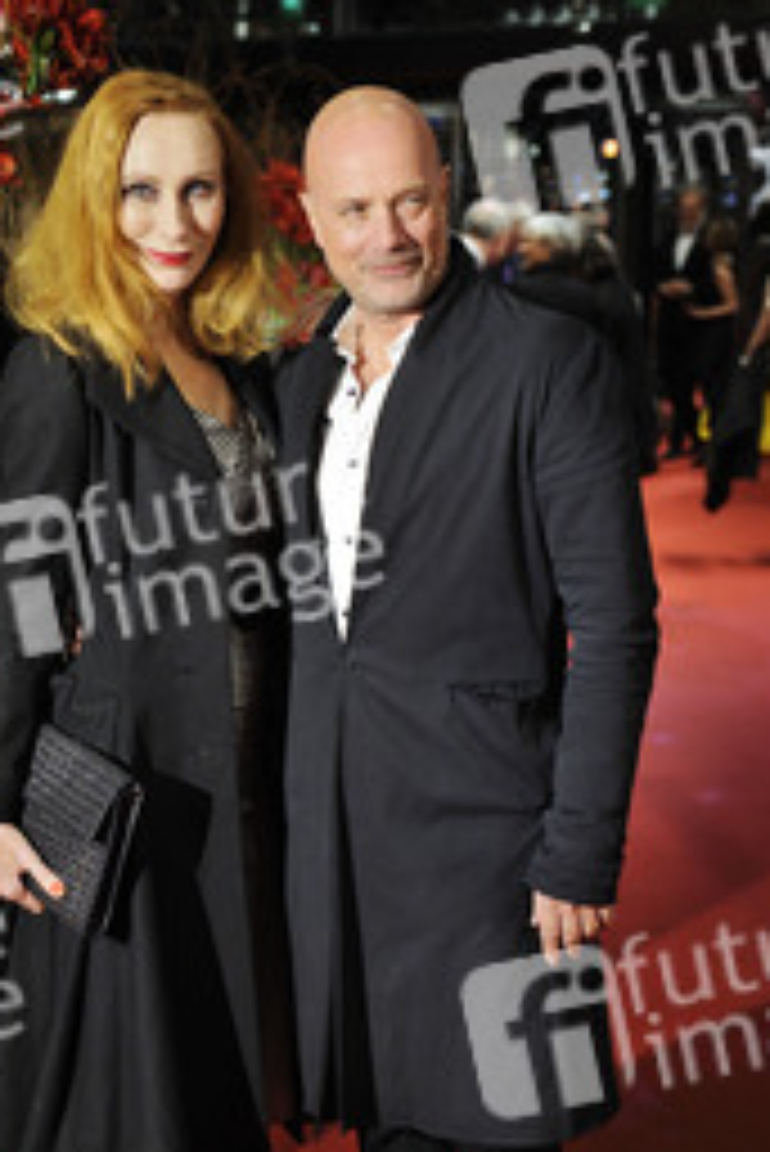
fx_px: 2499
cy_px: 788
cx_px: 286
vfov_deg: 25.8
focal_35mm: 78
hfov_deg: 17.5
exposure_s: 1/125
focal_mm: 50
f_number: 3.5
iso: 800
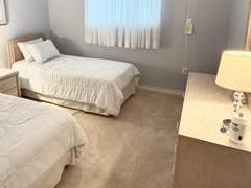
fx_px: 203
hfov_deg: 62.4
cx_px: 91
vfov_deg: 48.6
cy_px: 57
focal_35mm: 28
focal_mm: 2.22
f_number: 2.2
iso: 400
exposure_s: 1/60
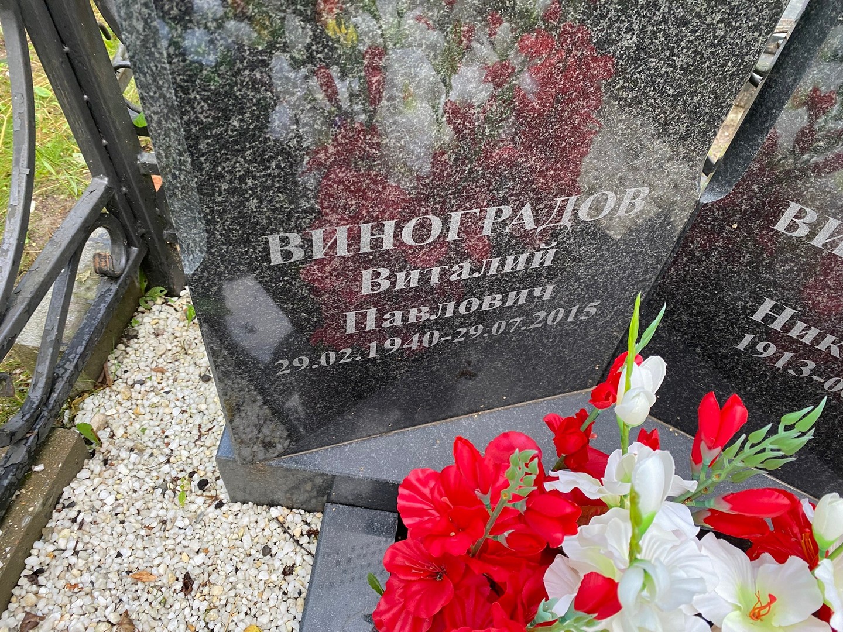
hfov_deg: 67.3
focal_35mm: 26
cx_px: 422
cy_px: 316
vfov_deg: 53.1
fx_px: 633
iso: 125
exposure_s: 1/74
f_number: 1.8
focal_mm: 4.25
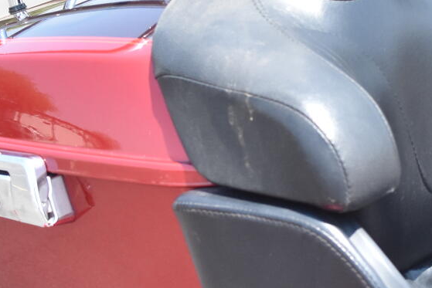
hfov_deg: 10.9
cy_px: 168
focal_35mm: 188
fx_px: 2254
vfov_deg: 7.3
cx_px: 374
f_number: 4.5
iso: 800
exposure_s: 1/1600
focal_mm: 35
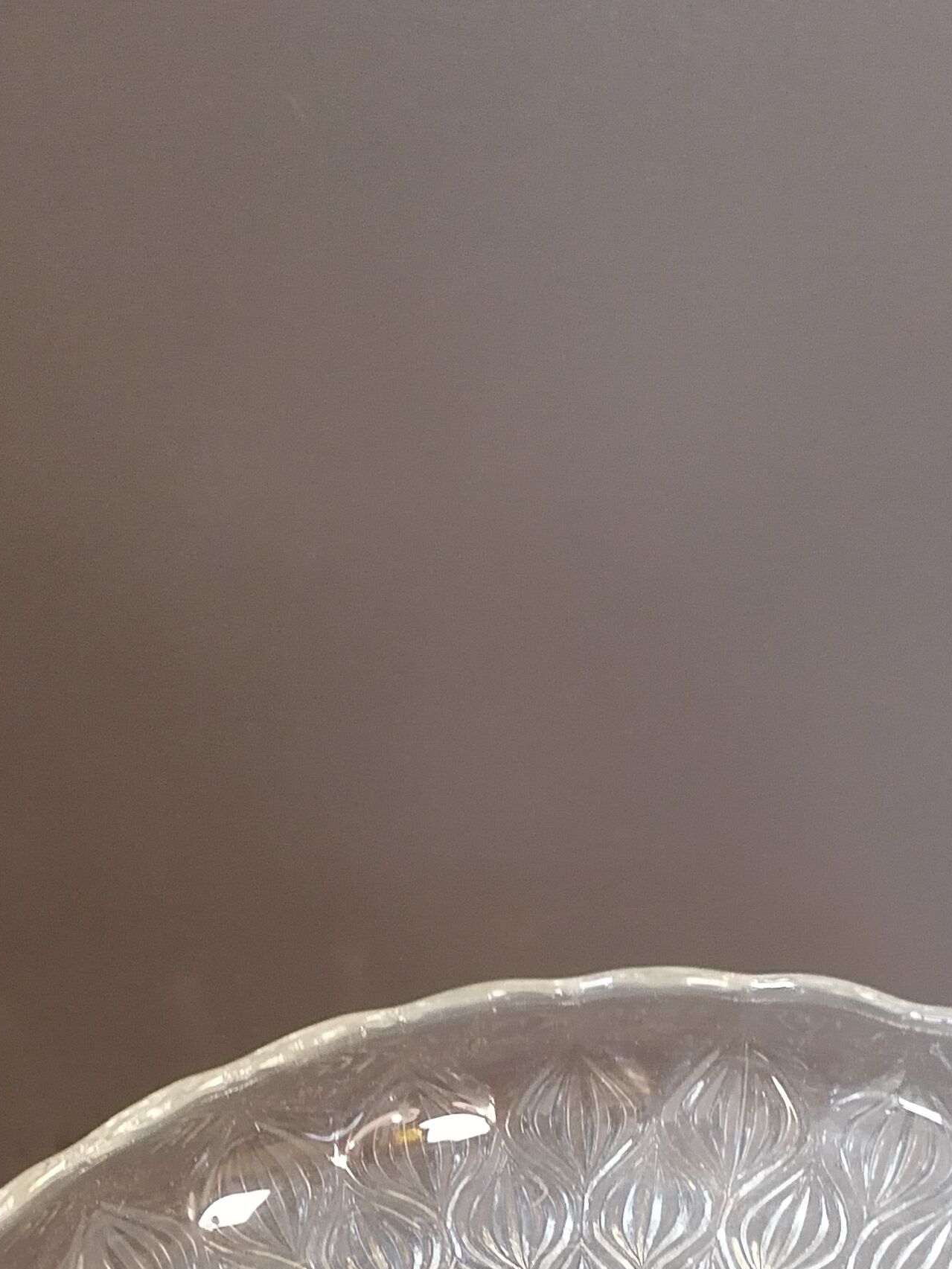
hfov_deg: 24.0
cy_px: 1346
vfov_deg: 29.1
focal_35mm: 61
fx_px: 2237
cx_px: 527
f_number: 1.8
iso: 250
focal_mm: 5.4
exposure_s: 1/33.3
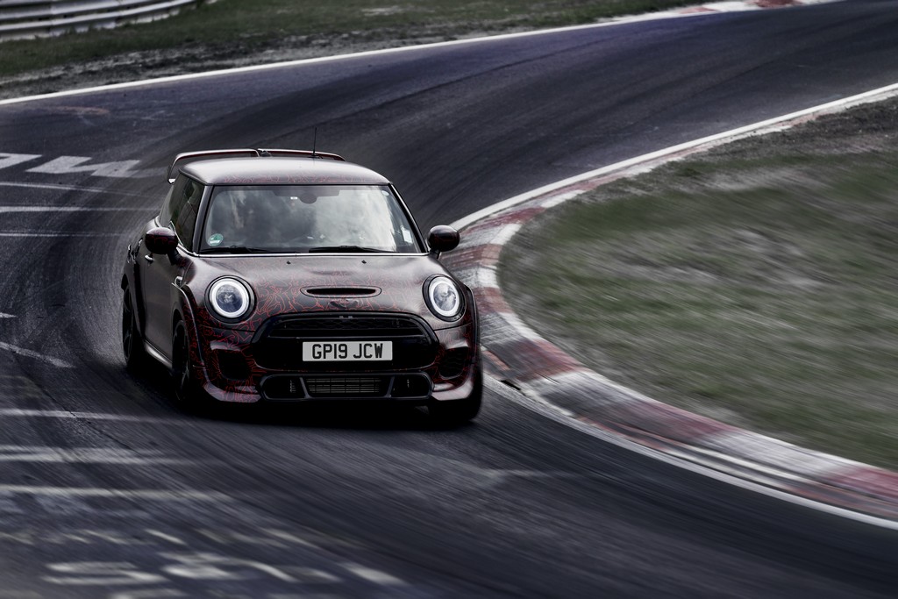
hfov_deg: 10.3
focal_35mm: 200
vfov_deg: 6.9
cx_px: 449
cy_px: 300
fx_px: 4989
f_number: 4
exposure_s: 1/3200
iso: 1000
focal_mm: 200
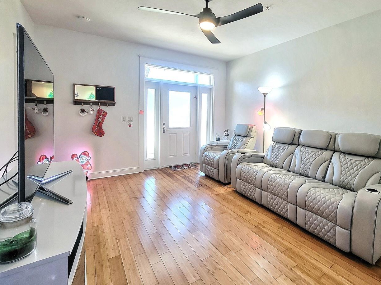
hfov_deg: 88.8
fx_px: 187
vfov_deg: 74.6
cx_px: 243
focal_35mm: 17
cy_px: 133
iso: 200
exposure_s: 1/60.2
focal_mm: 2.2
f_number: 2.2
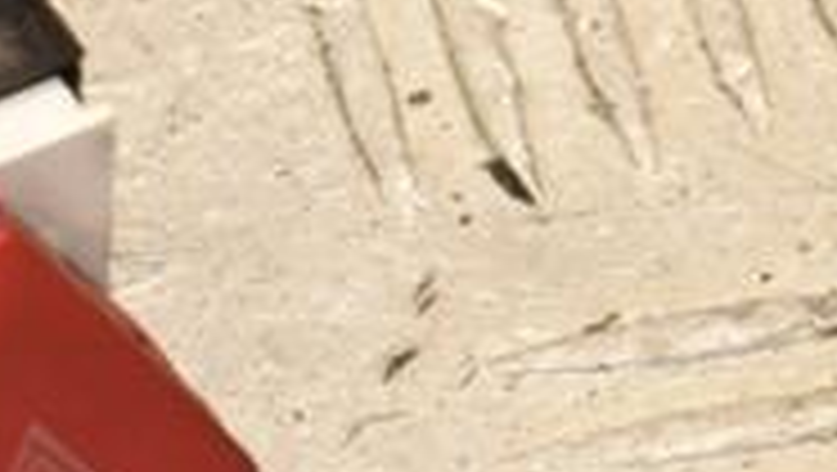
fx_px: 11810
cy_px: 247
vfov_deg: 2.3
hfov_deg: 4.0
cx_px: -140
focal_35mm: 532
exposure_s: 1/200
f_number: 8
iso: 800
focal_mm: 105
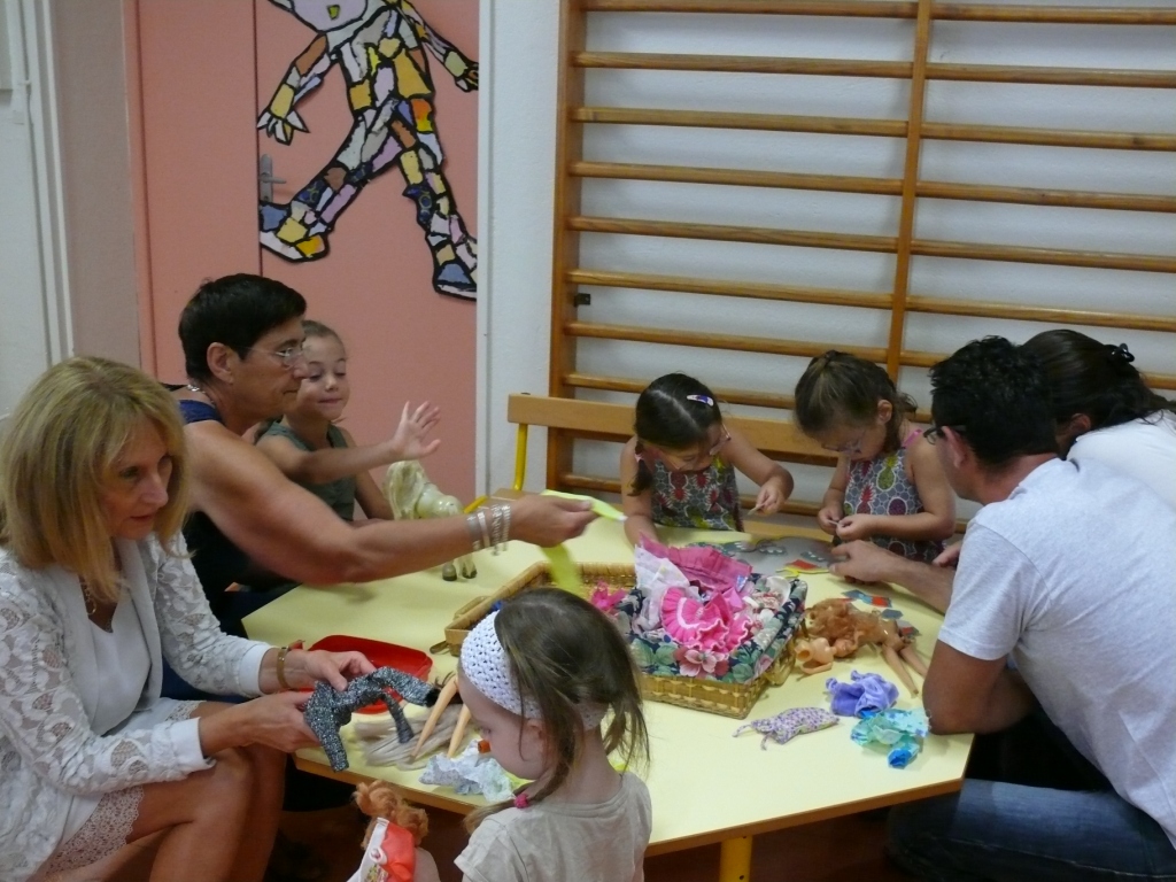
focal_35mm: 40
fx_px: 1359
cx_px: 588
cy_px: 441
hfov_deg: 46.8
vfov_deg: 36.0
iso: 400
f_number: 2.8
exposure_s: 1/40
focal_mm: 8.4
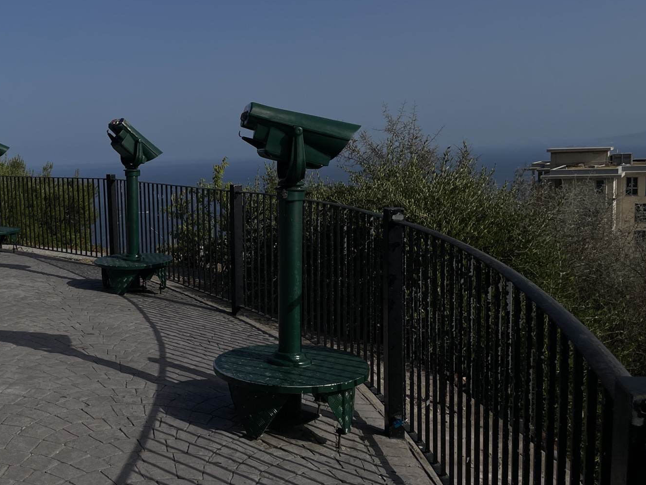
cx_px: 175
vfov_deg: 36.8
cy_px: 252
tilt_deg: -6.8
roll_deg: +2.9
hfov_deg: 46.4
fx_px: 728
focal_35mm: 39
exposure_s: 1/13333
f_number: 1.6
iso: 50
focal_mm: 4.2
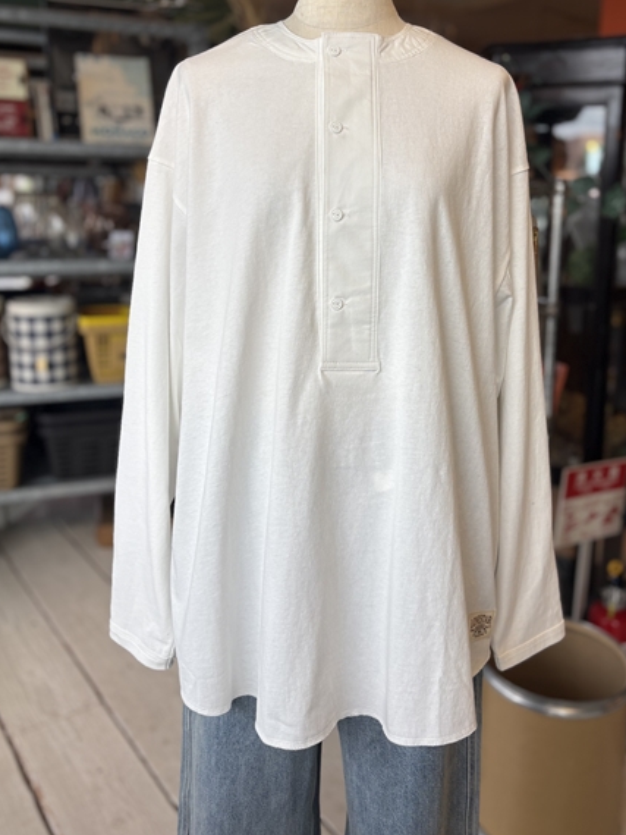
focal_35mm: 32
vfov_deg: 56.5
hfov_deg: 44.0
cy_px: 346
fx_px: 771
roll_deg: -0.7
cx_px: 366
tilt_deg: -10.7
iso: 50
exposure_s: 1/519
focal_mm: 5.96
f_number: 1.6
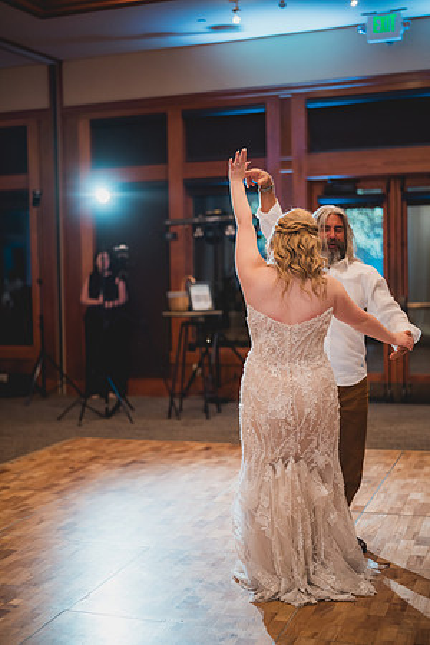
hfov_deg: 27.0
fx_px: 896
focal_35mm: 50
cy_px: 322
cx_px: 215
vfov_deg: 39.6
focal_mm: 50
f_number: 1.4
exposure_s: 1/400
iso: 1250
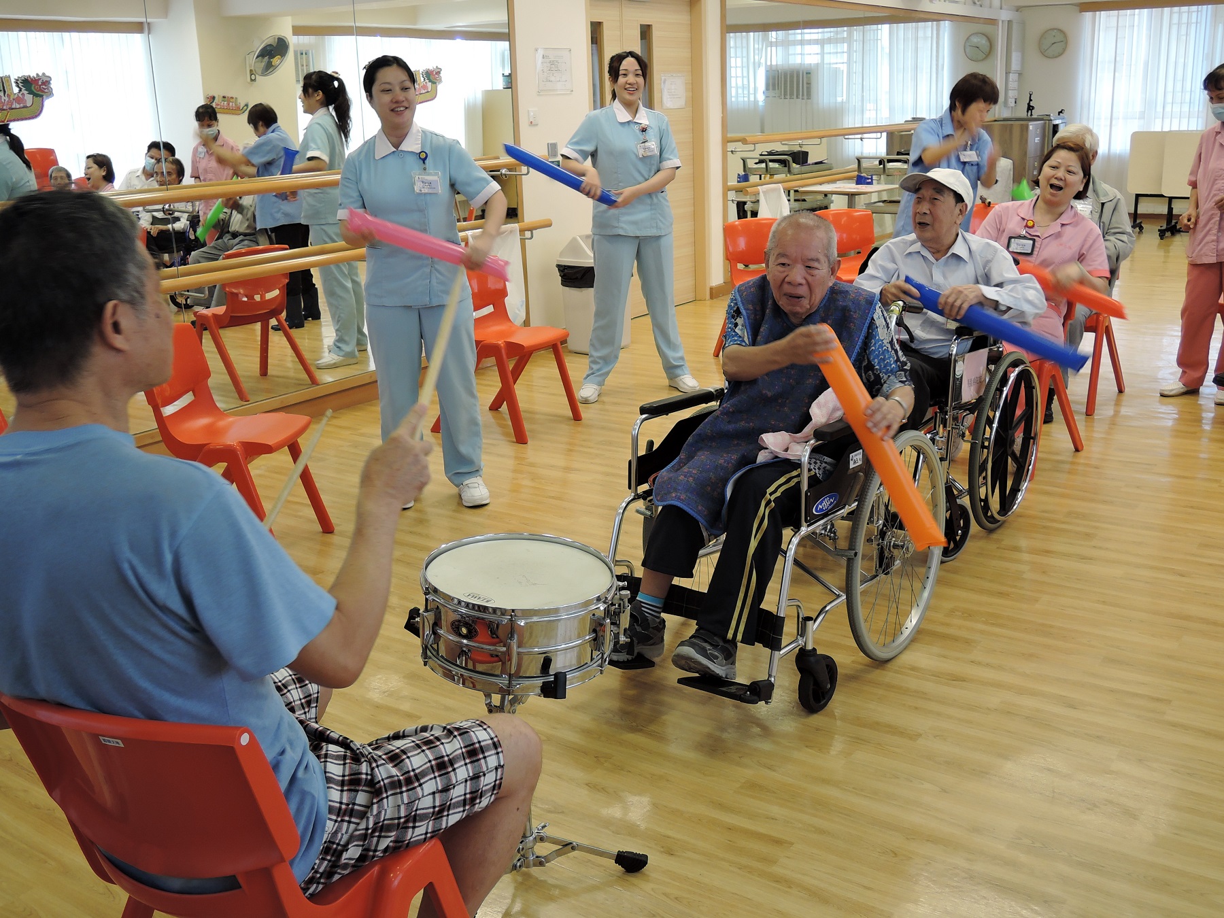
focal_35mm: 35
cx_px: 612
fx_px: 1238
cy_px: 459
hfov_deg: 52.6
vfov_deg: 40.7
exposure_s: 1/30
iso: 140
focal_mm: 7.5
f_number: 3.2
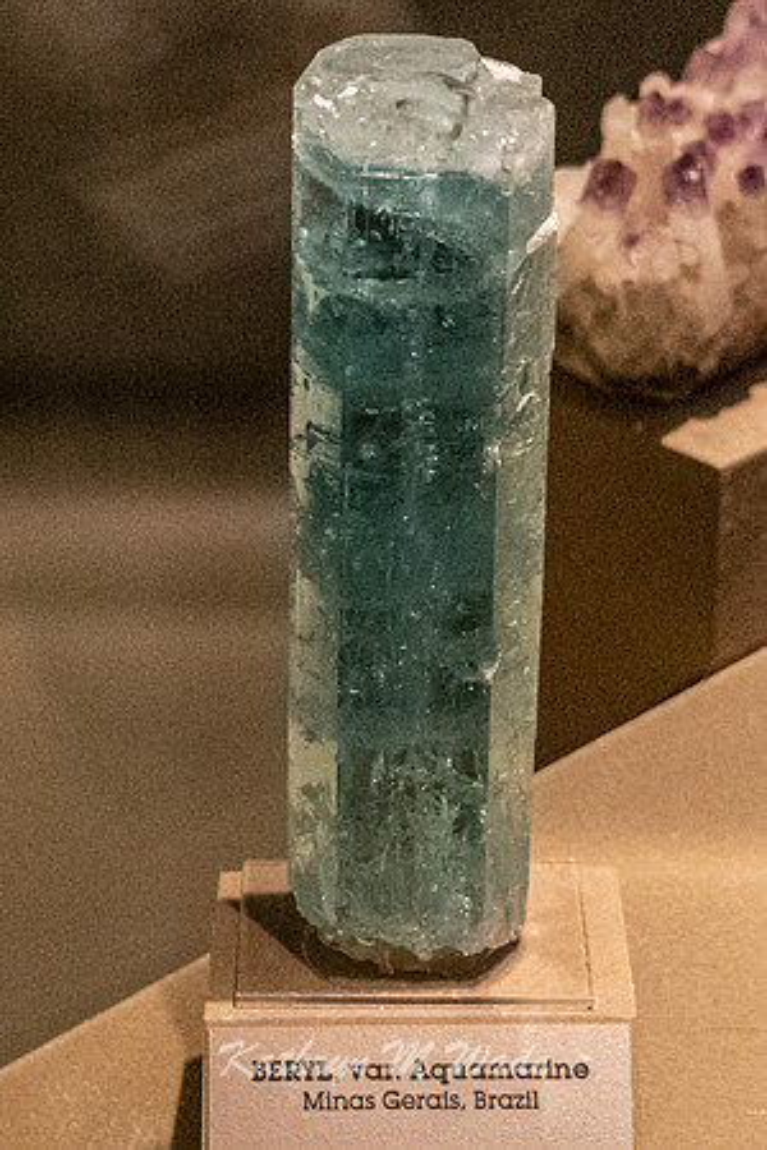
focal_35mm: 115
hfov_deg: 12.0
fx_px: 3661
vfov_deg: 17.9
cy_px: 535
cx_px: 282
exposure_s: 1/100
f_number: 5
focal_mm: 61
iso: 5000
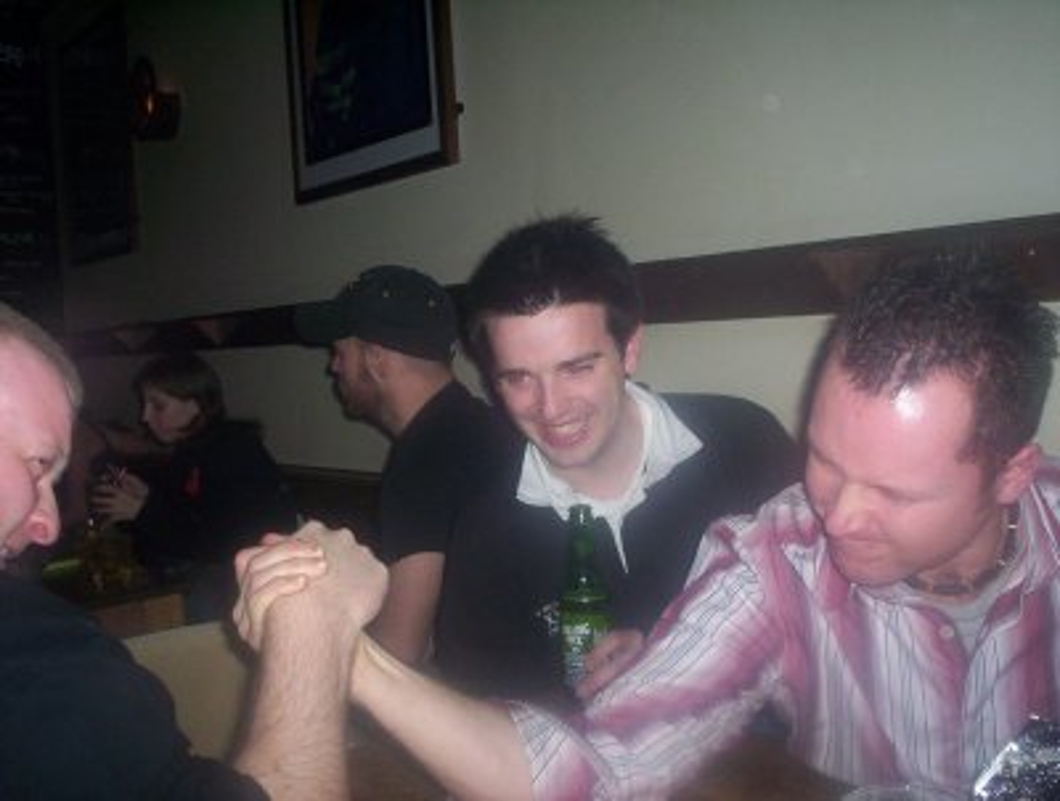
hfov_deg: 48.9
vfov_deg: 37.9
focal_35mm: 38
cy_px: 400
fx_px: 1166
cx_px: 530
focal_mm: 4.99
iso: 140
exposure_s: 1/60
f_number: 4.5
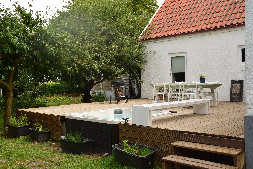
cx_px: 126
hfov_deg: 49.6
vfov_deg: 34.2
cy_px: 84
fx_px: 274
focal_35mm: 39
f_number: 9.5
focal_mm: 26
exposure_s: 1/250
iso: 200
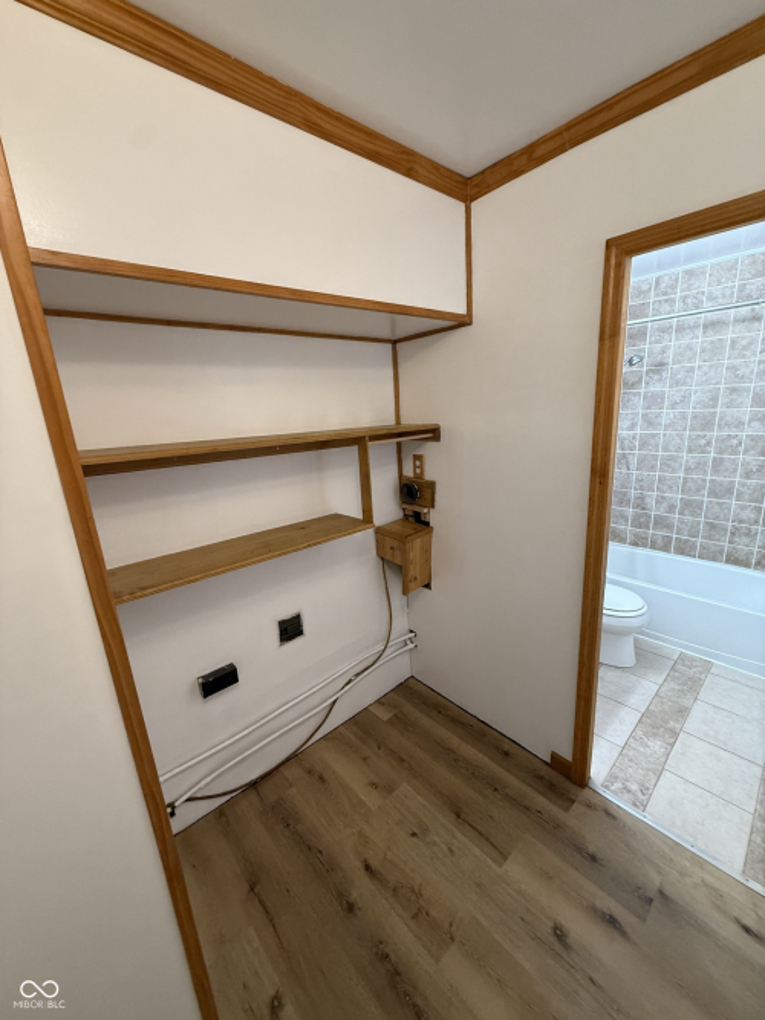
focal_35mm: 14
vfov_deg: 102.1
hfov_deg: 85.7
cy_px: 510
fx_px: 413
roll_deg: +3.9
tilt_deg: -13.2
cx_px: 382
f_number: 2.2
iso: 320
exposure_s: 1/60
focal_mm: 2.22
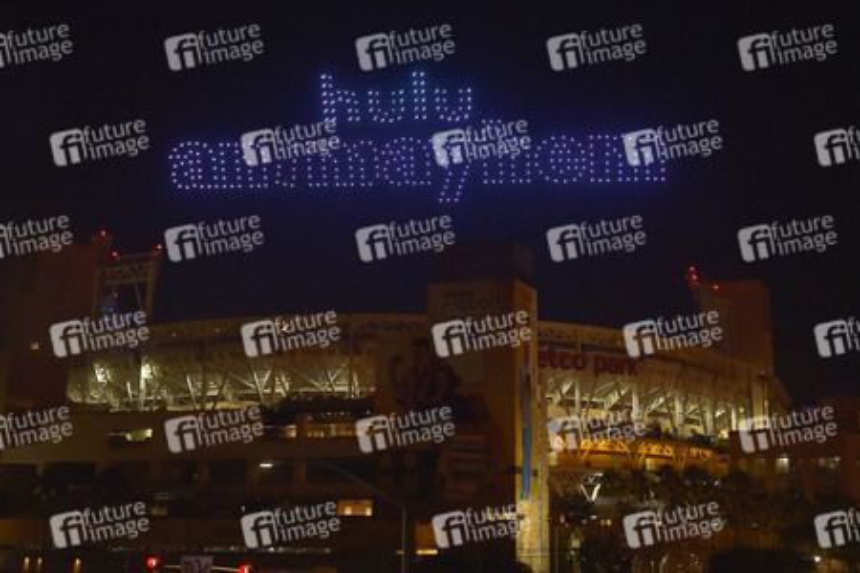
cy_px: 286
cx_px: 430
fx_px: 860
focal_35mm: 36
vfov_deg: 36.9
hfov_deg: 53.1
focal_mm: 36
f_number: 2.8
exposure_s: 1/250
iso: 2500
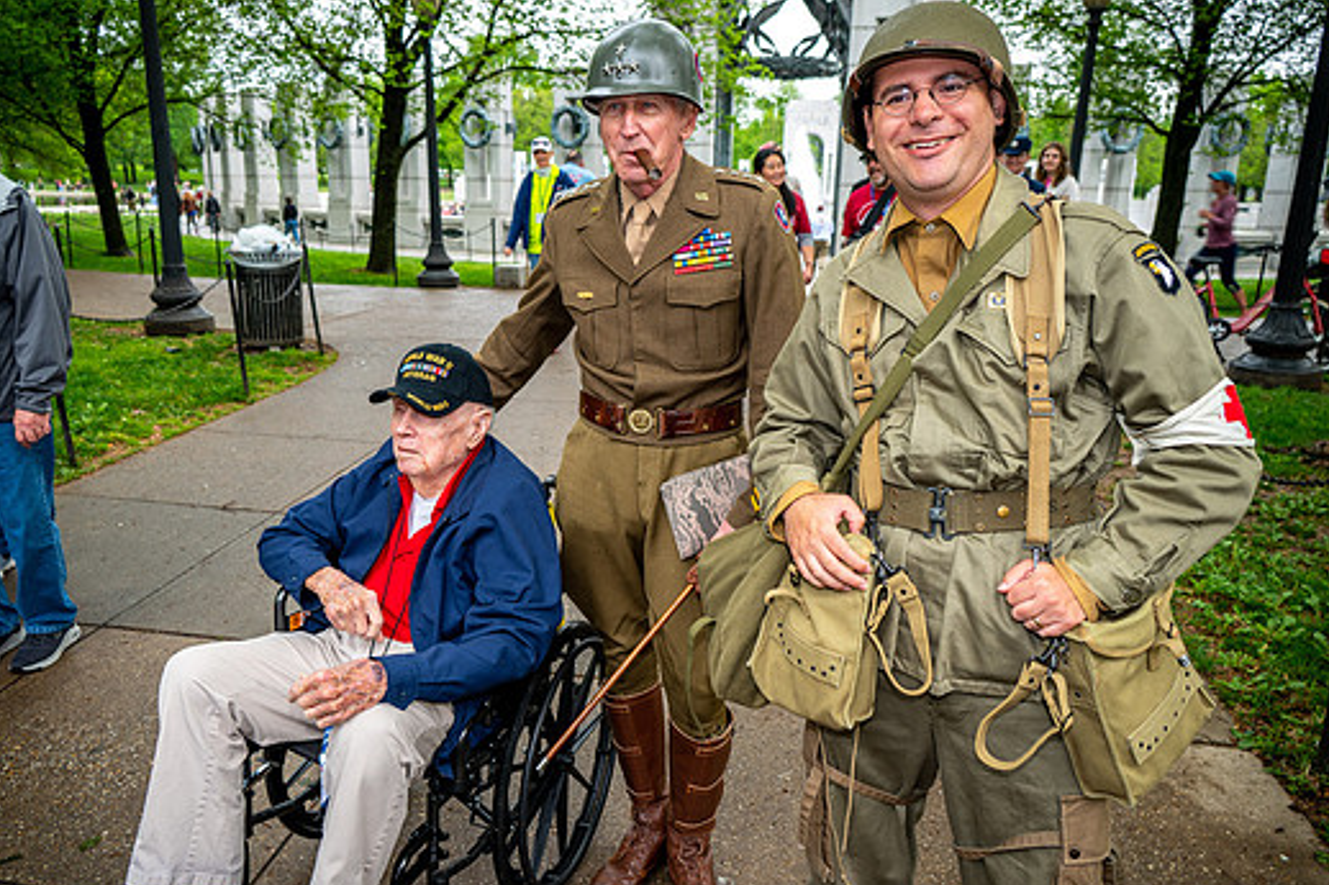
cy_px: 449
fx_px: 1033
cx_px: 618
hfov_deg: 65.4
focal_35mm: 28
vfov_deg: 46.4
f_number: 4
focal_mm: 25
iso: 110
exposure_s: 1/60
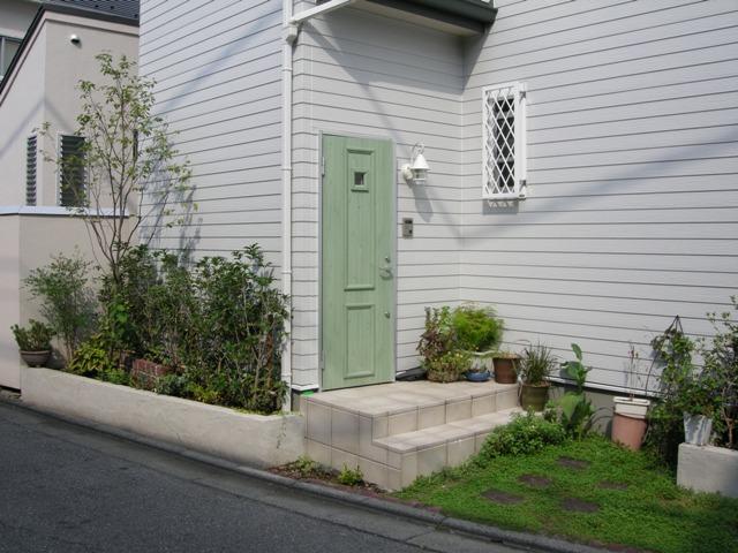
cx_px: 369
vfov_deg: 39.7
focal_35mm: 36
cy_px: 276
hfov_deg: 51.4
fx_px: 768
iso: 64
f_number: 6.1
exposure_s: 1/246
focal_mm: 7.5
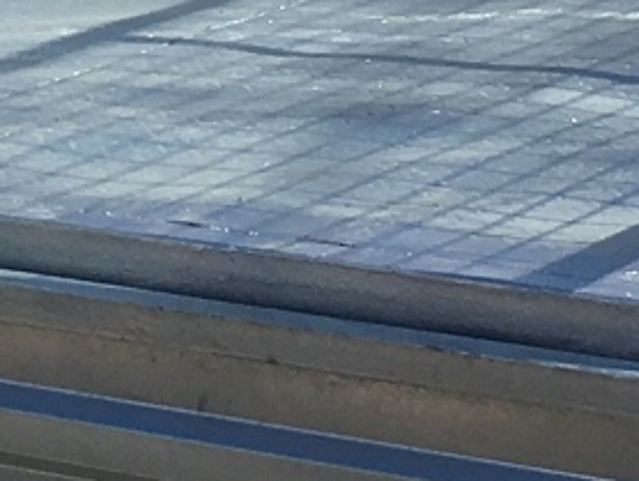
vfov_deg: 7.0
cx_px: 85
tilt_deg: -7.9
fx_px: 3880
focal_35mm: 210
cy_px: -166
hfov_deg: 9.4
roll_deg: +0.9
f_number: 2.2
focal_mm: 4.15
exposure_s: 1/2262
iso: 25
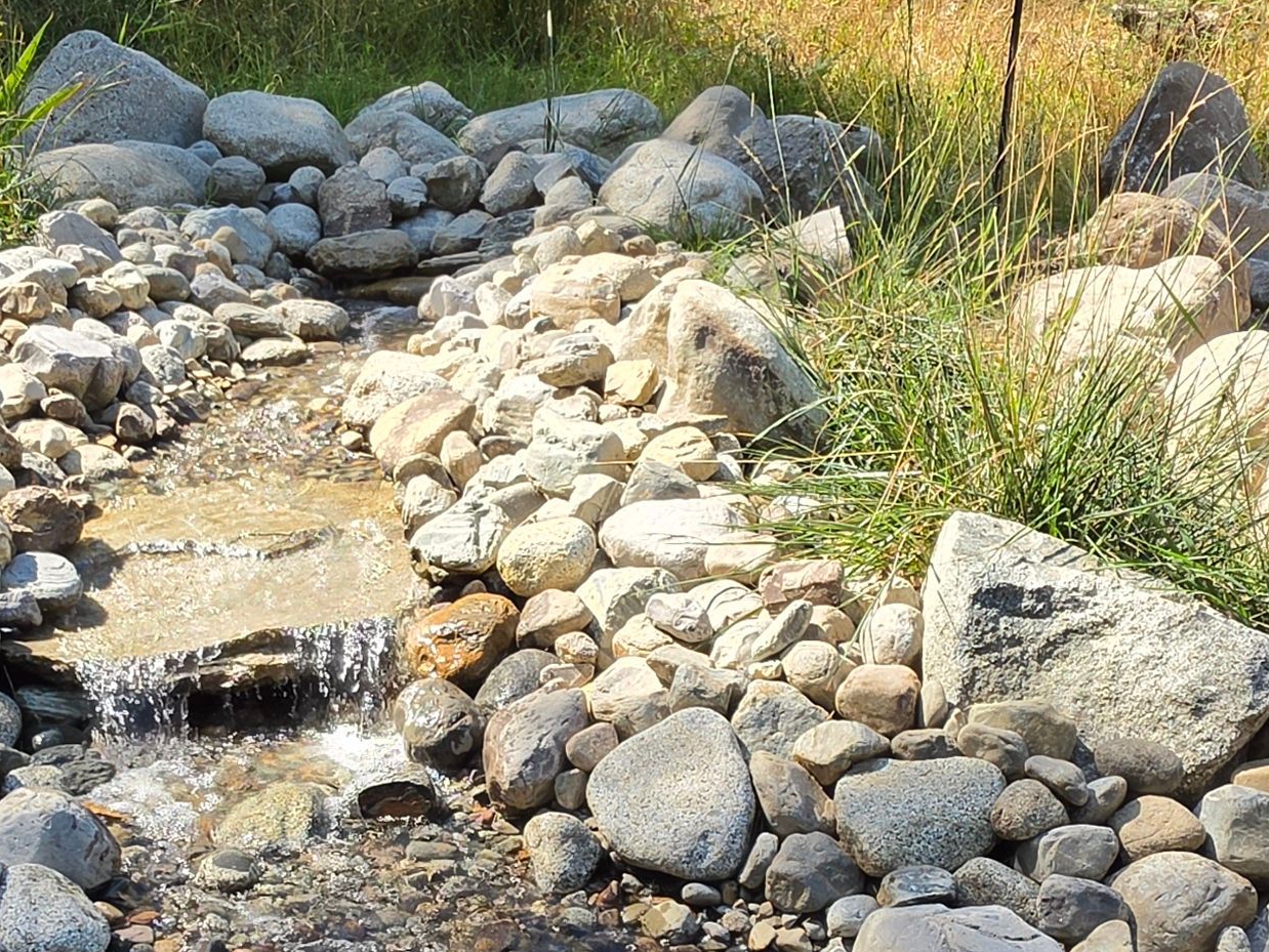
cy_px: 864
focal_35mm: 42
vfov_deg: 32.6
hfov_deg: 44.7
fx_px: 1540
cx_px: 565
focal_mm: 2.2
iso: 32
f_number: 1.9
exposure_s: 1/684
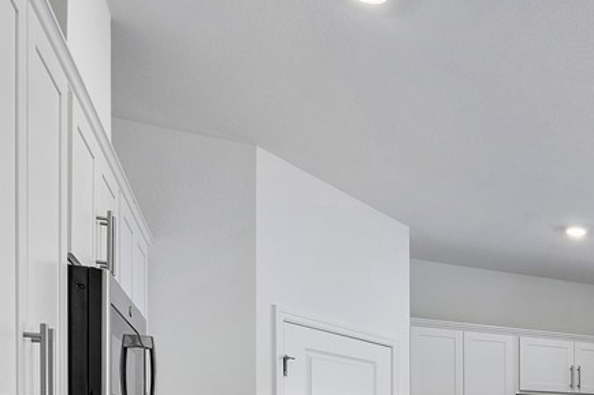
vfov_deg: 26.9
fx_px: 742
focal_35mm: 45
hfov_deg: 34.6
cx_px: 716
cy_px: 456
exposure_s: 1/20
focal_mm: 18
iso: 400
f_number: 11
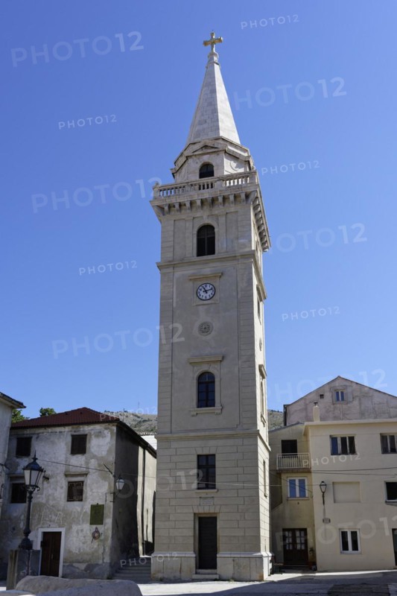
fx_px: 480
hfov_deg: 44.9
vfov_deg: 63.7
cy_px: 298
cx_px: 198
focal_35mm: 29
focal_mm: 29
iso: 64
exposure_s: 1/320
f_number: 6.3
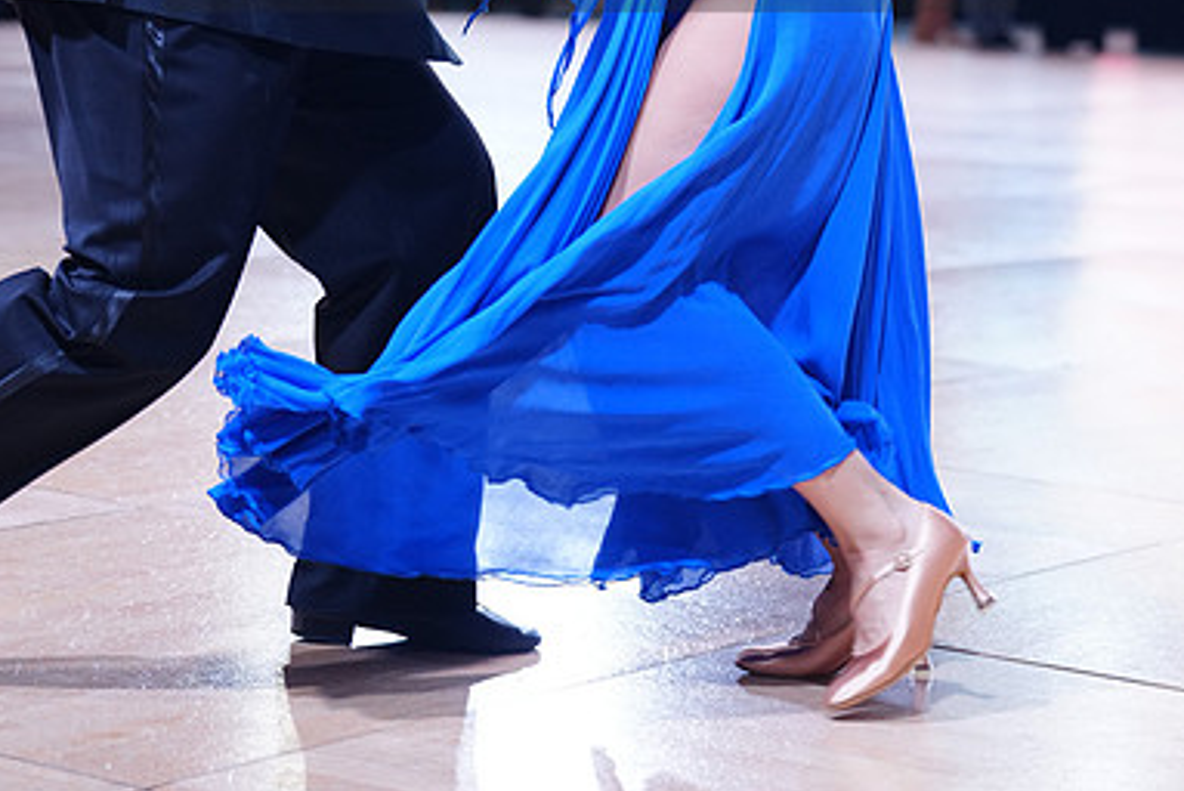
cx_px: 592
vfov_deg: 11.7
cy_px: -90
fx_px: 3785
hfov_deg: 17.8
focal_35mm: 115
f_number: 2.8
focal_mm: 76
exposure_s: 1/500
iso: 1000
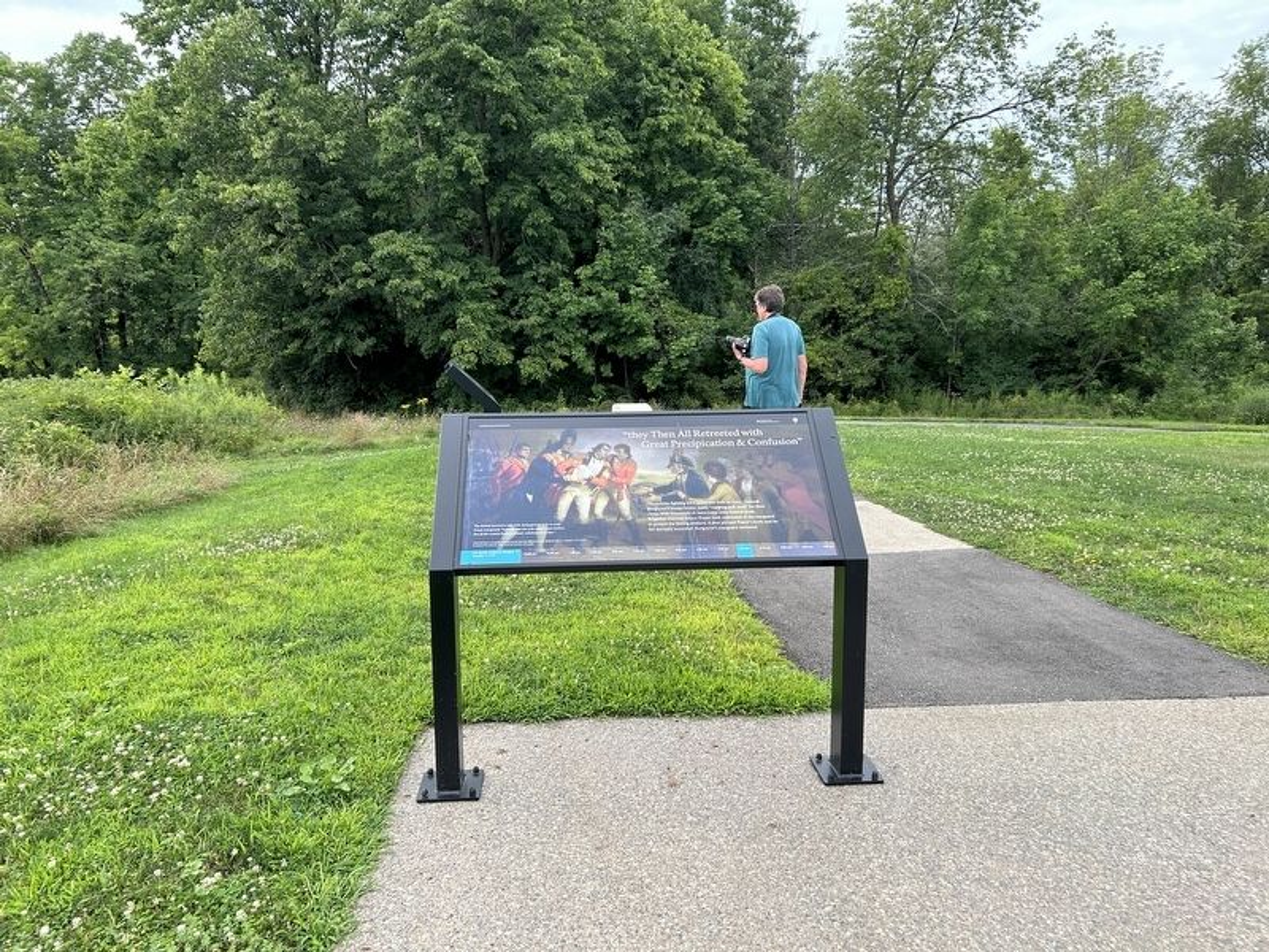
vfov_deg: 53.1
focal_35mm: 26
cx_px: 634
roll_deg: +0.7
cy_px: 476
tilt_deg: -10.5
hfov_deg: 67.3
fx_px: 953
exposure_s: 1/567
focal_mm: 5.7
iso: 50
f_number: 1.5
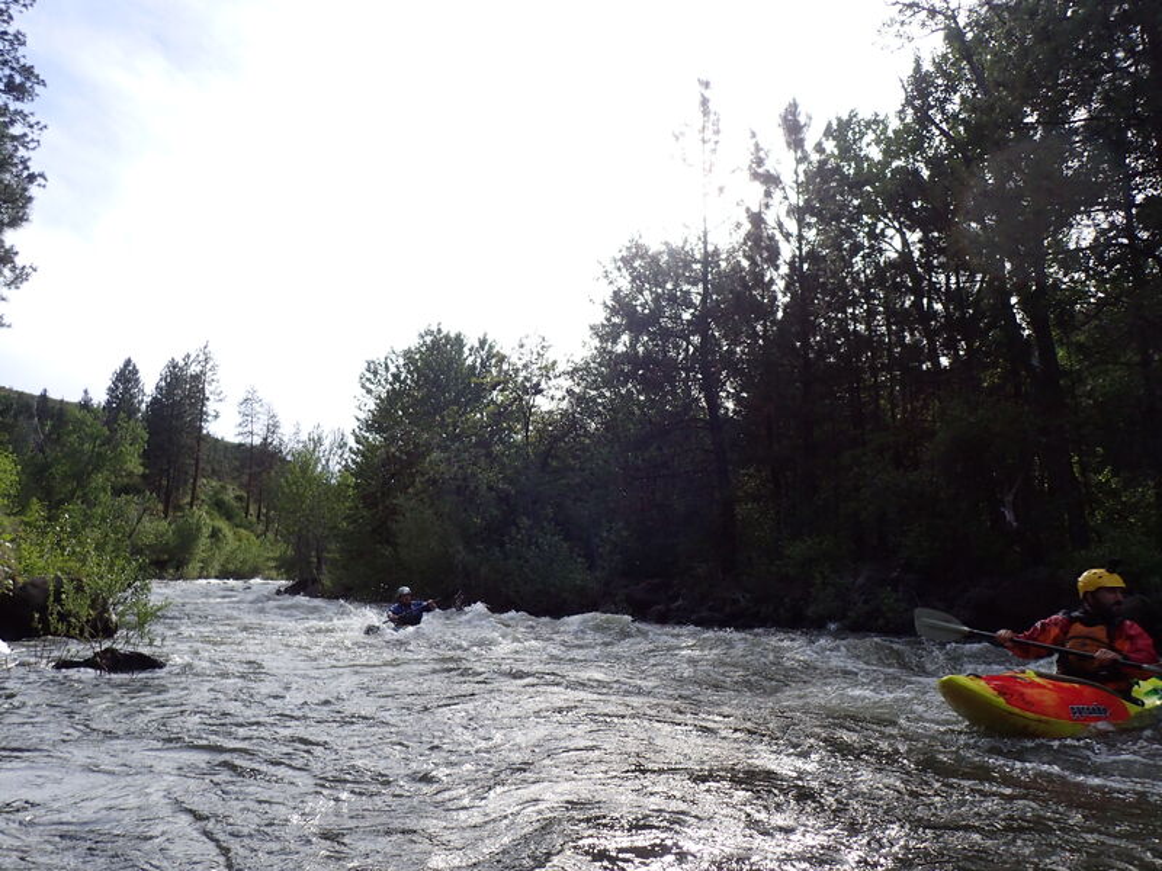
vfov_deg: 54.9
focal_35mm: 25
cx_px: 581
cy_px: 436
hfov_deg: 69.4
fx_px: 839
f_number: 8
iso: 250
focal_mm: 4.5
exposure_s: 1/250
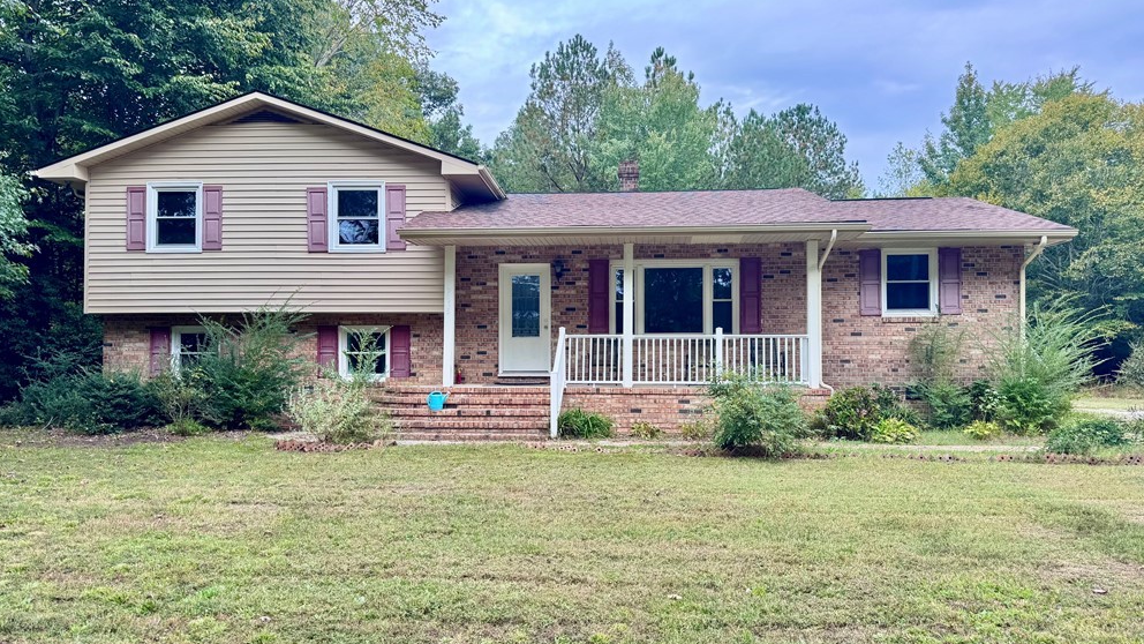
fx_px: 819
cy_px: 346
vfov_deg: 42.9
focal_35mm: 27
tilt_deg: +0.2
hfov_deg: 69.9
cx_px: 572
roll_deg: +0.0
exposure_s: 1/499
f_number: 1.78
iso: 80
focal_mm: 6.76
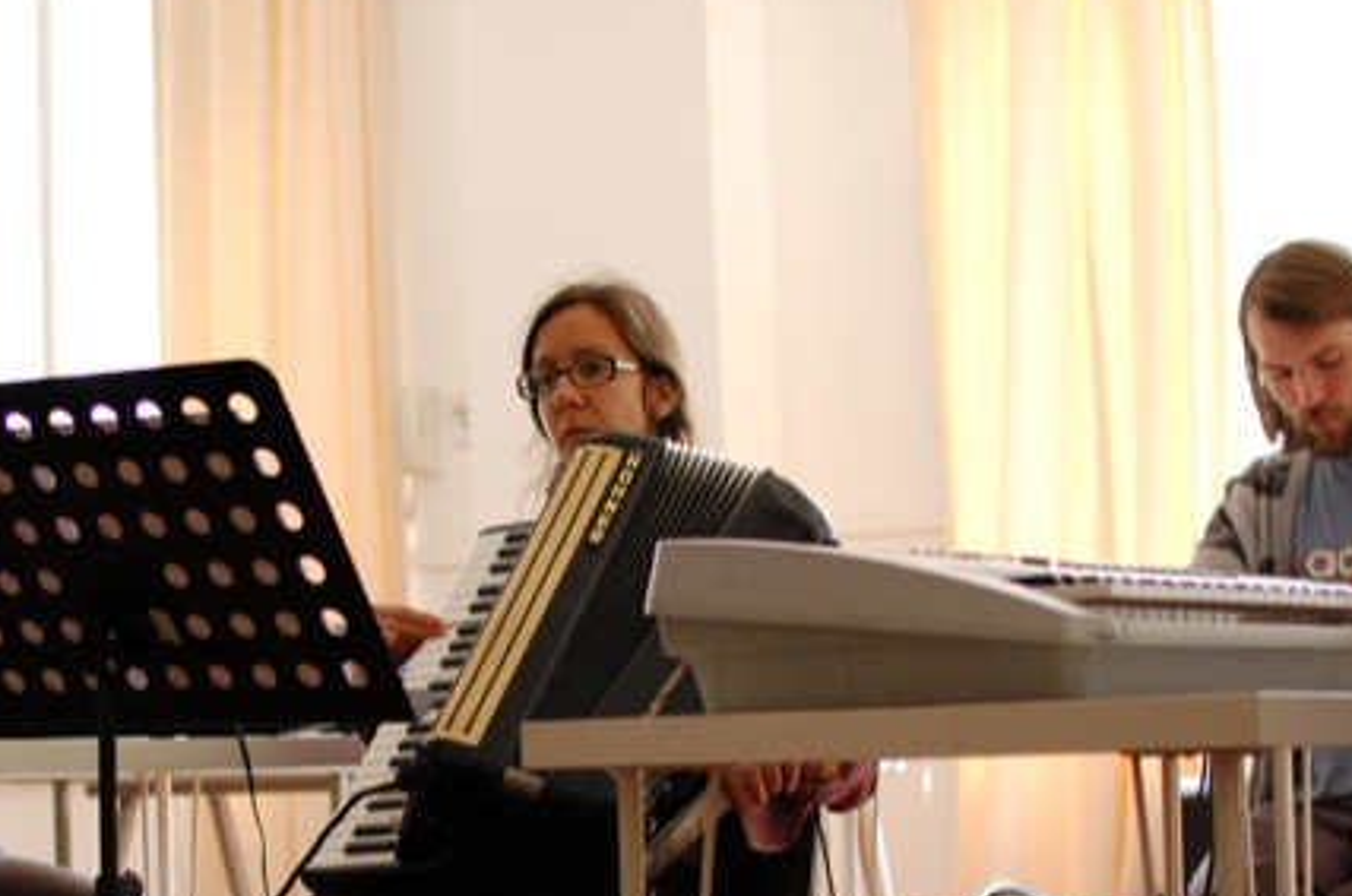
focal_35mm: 79
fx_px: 2952
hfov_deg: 25.7
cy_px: 628
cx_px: 503
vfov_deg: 17.2
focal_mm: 35
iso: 800
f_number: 2.8
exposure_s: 1/30
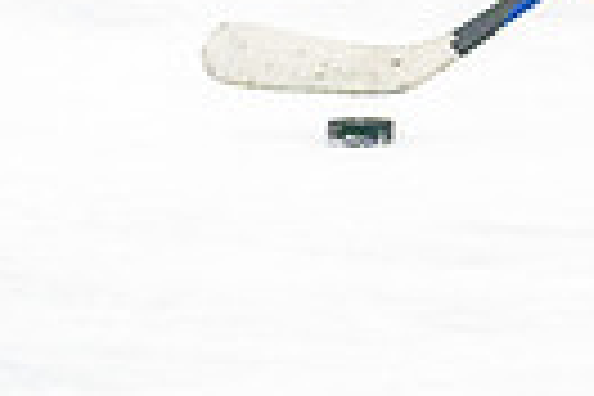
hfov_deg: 2.8
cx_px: 1635
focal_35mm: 718
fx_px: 11846
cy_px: -350
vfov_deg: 1.9
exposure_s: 1/1250
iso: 3200
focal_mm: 118
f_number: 2.8
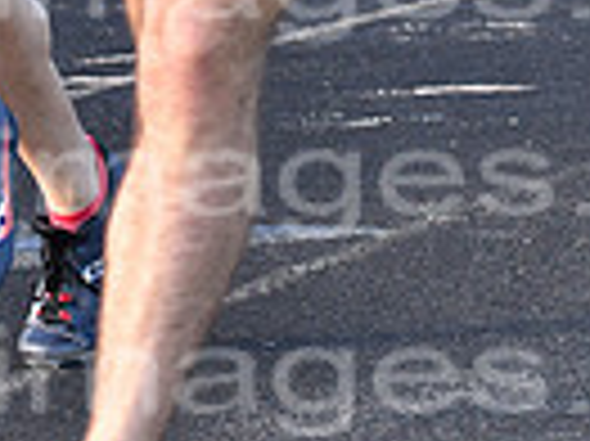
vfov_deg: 3.3
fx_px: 7595
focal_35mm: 446
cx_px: -86
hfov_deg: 4.4
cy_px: -308
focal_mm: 70
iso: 1000
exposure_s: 1/2000
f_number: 4
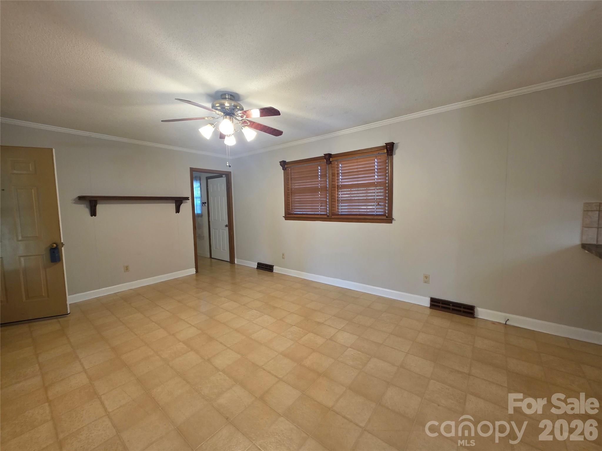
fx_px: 226
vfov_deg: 89.9
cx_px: 301
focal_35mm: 13
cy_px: 226
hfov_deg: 106.2
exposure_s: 1/60
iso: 250
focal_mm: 2.2
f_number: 1.9
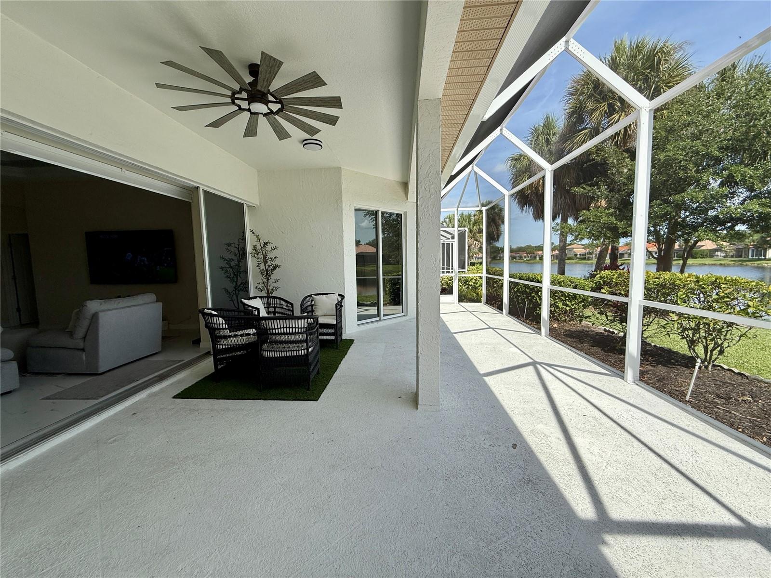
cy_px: 289
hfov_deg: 102.1
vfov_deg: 85.7
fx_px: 312
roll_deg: +0.7
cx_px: 386
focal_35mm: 14
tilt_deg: -5.1
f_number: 2.2
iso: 50
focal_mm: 2.22
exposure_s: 1/820
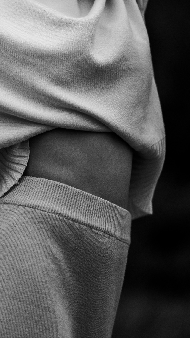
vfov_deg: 11.3
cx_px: -16
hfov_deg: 6.4
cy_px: 51
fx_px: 1692
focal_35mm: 189
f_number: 1.4
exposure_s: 1/160
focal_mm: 85
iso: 500
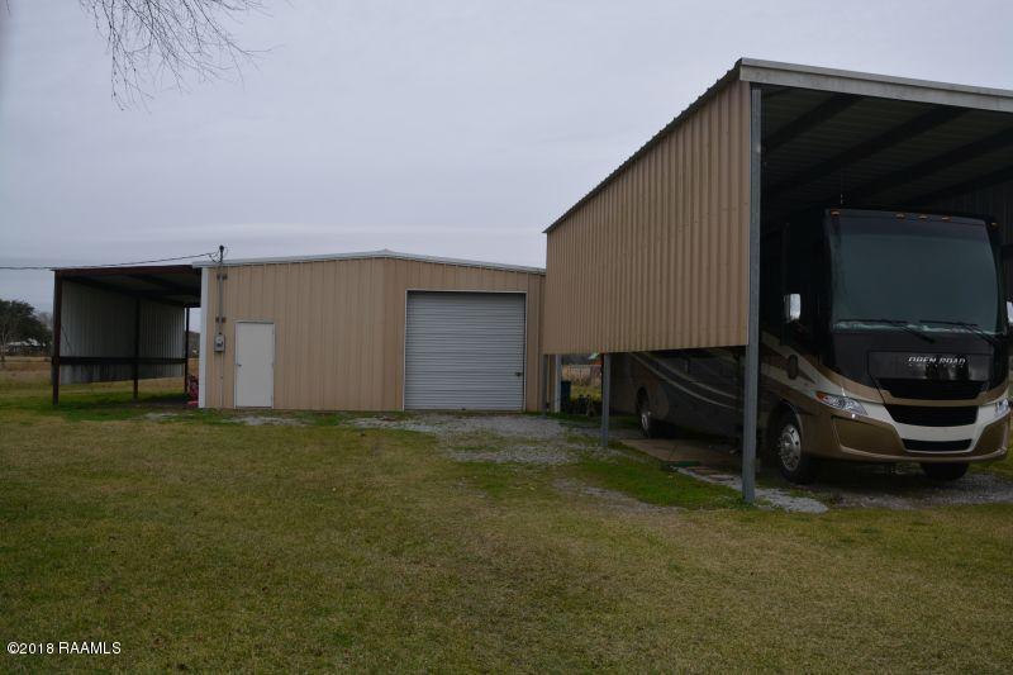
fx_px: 760
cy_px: 338
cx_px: 506
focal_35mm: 27
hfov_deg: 67.4
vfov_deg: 47.9
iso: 100
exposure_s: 1/200
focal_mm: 18
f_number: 8
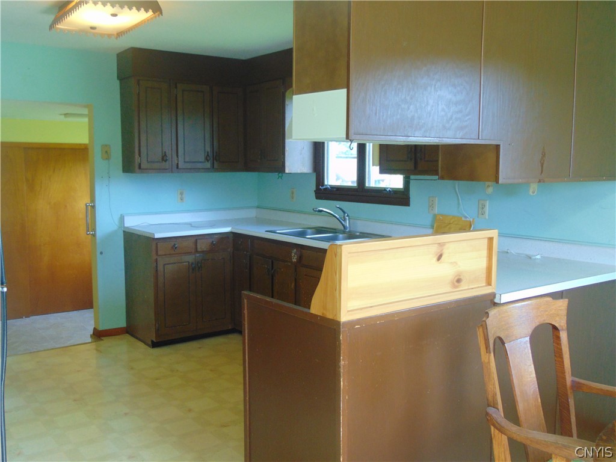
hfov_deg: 52.6
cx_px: 308
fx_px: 623
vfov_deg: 40.7
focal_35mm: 35
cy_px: 231
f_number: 3.2
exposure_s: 1/30
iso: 200
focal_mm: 6.3
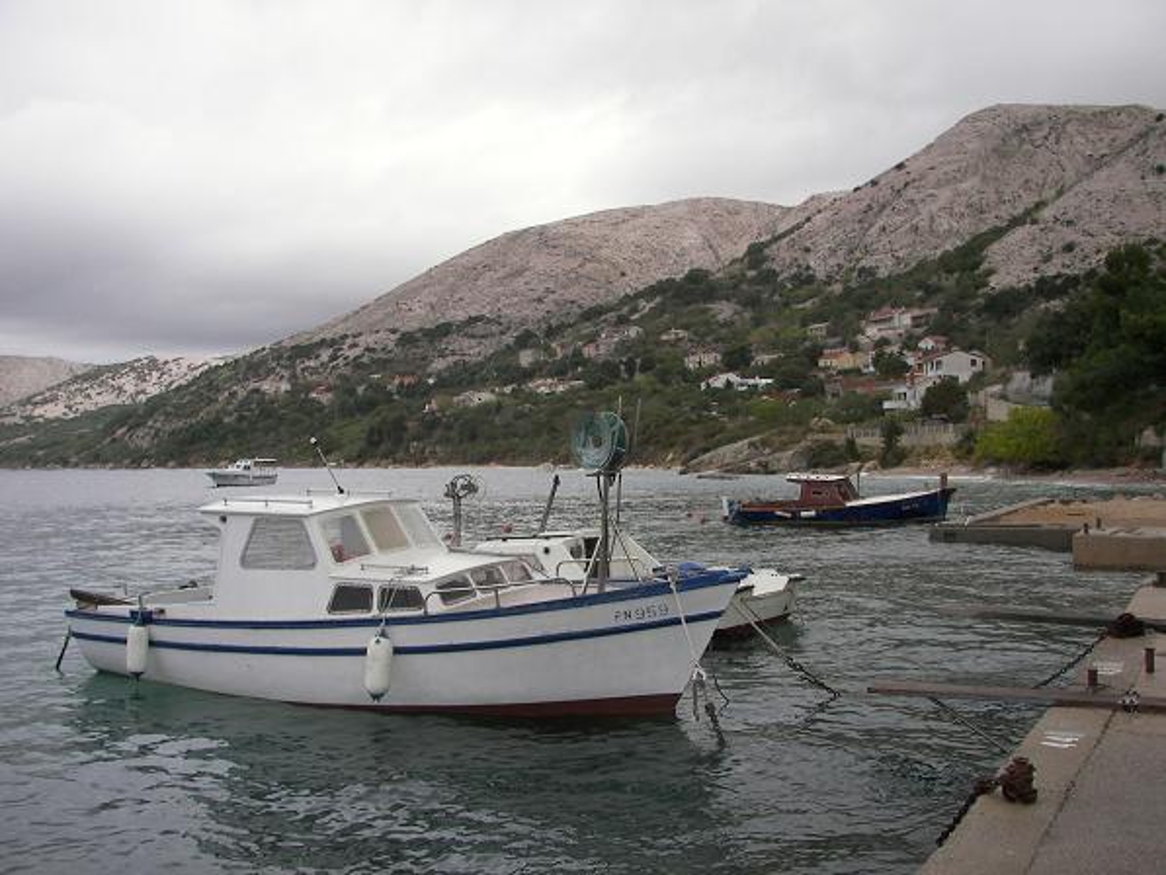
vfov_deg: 39.7
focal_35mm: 36
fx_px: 1213
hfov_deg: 51.3
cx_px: 583
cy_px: 438
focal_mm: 6
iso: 50
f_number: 2.8
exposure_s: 1/250
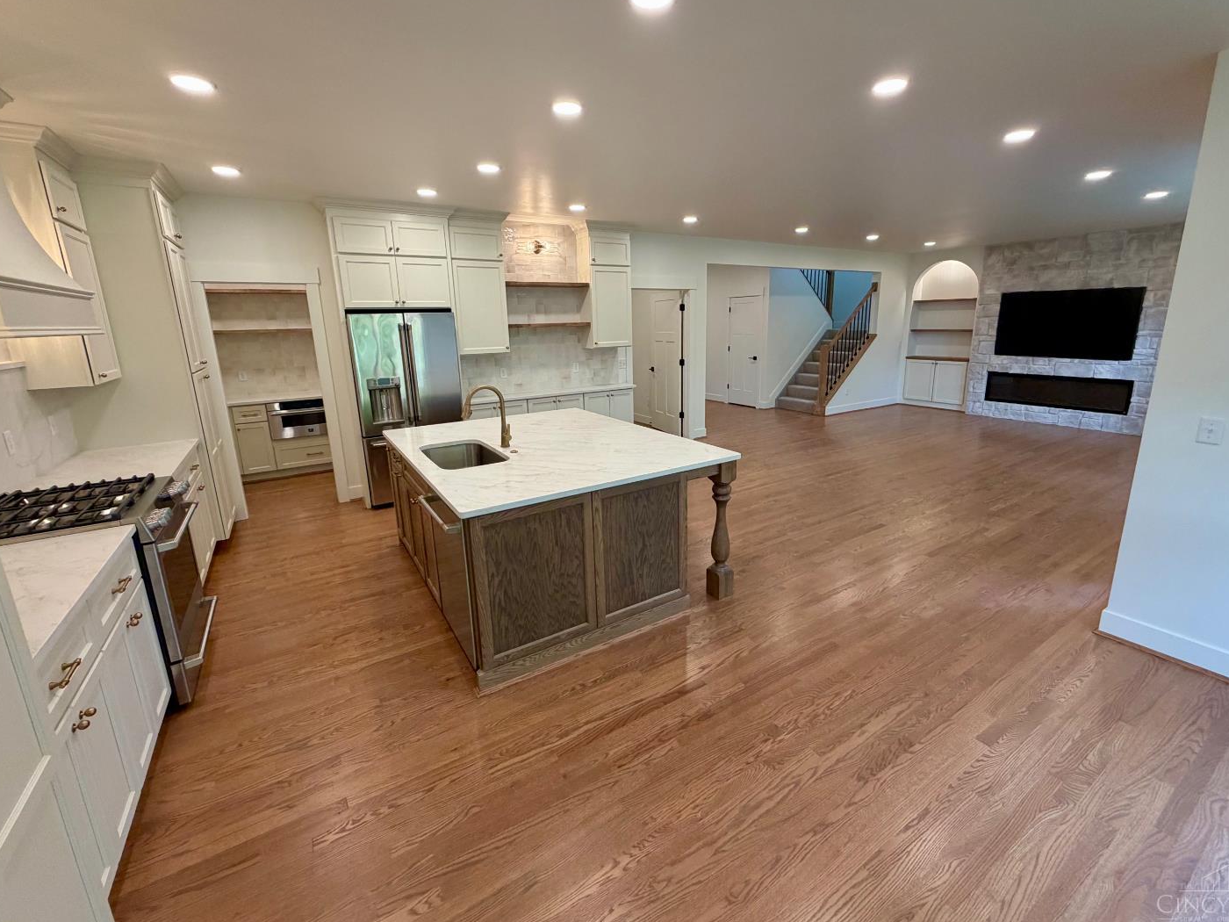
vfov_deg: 81.7
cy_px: 440
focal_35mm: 15
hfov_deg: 98.1
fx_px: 533
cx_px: 633
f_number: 2.2
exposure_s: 1/120
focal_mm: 2.22
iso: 200
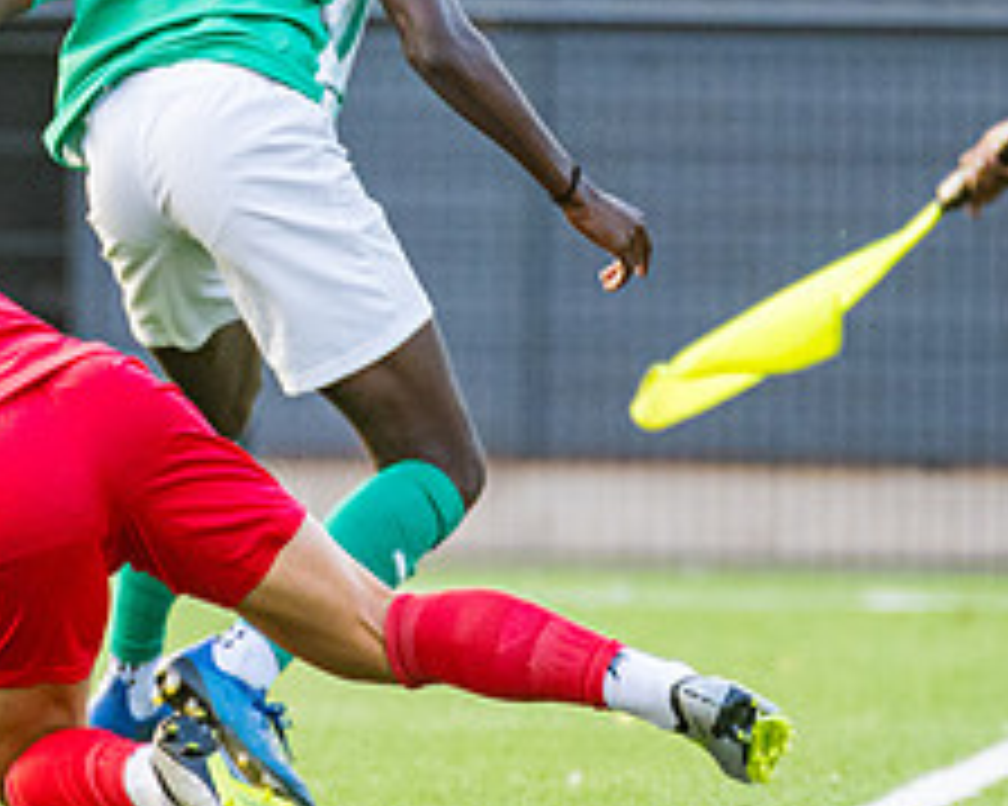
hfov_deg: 1.4
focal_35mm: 1383
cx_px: 201
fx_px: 41241
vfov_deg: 1.1
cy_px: 223
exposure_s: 1/800
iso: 1250
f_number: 2.8
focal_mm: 300
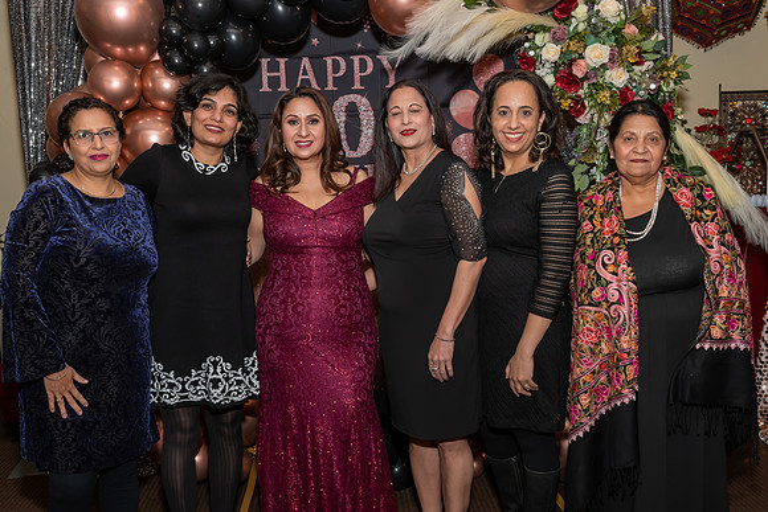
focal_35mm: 38
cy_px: 270
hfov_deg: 51.0
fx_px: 804
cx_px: 376
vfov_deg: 35.3
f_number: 9
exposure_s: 1/250
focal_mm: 22
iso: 500
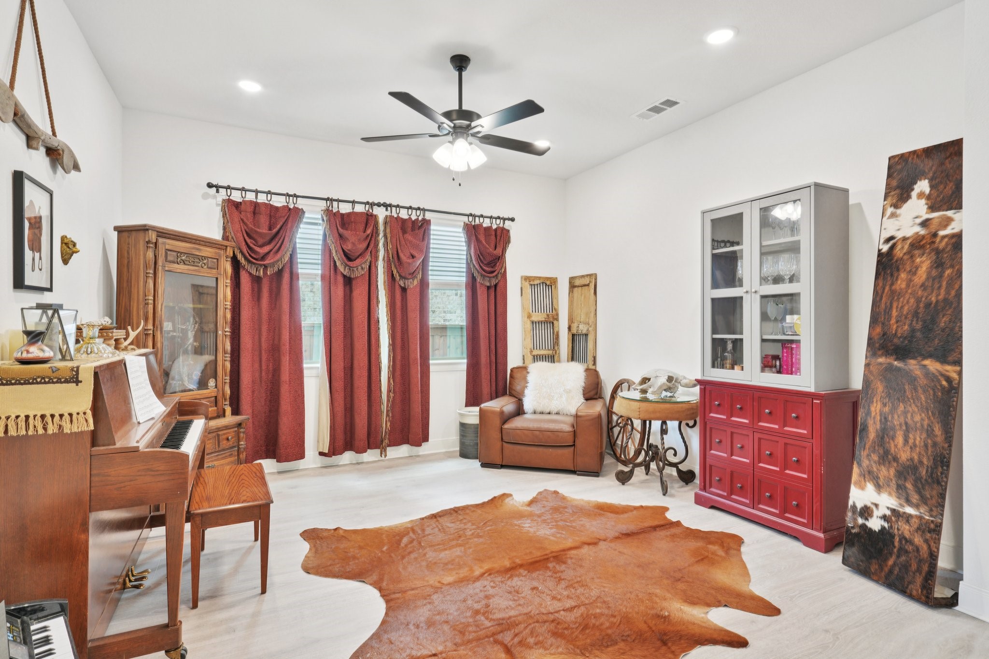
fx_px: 494
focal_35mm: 18
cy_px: 330
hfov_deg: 90.0
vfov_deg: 67.4
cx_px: 494
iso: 400
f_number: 8
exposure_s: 1/10
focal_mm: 18
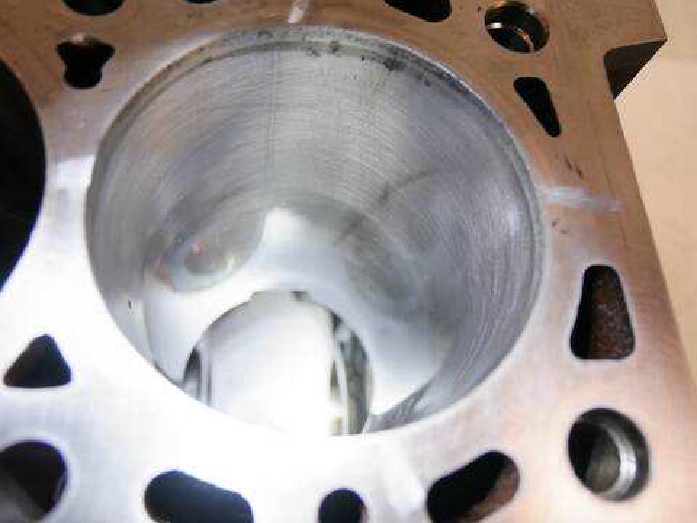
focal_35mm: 30
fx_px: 604
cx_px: 348
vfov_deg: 46.8
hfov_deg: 60.0
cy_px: 262
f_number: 3.7
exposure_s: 1/125
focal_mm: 15
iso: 200
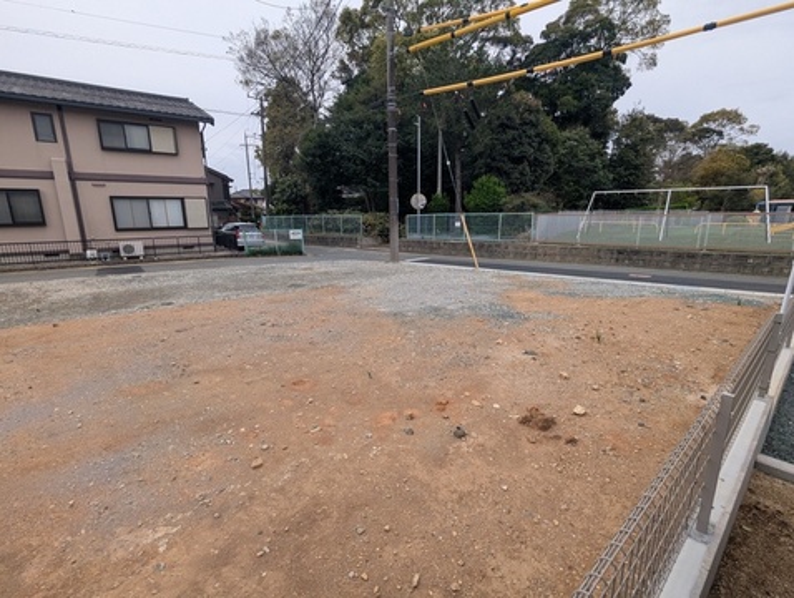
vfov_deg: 78.3
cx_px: 397
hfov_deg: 94.4
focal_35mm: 16
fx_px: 368
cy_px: 299
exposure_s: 1/409
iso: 53
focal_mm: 2.35
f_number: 2.2
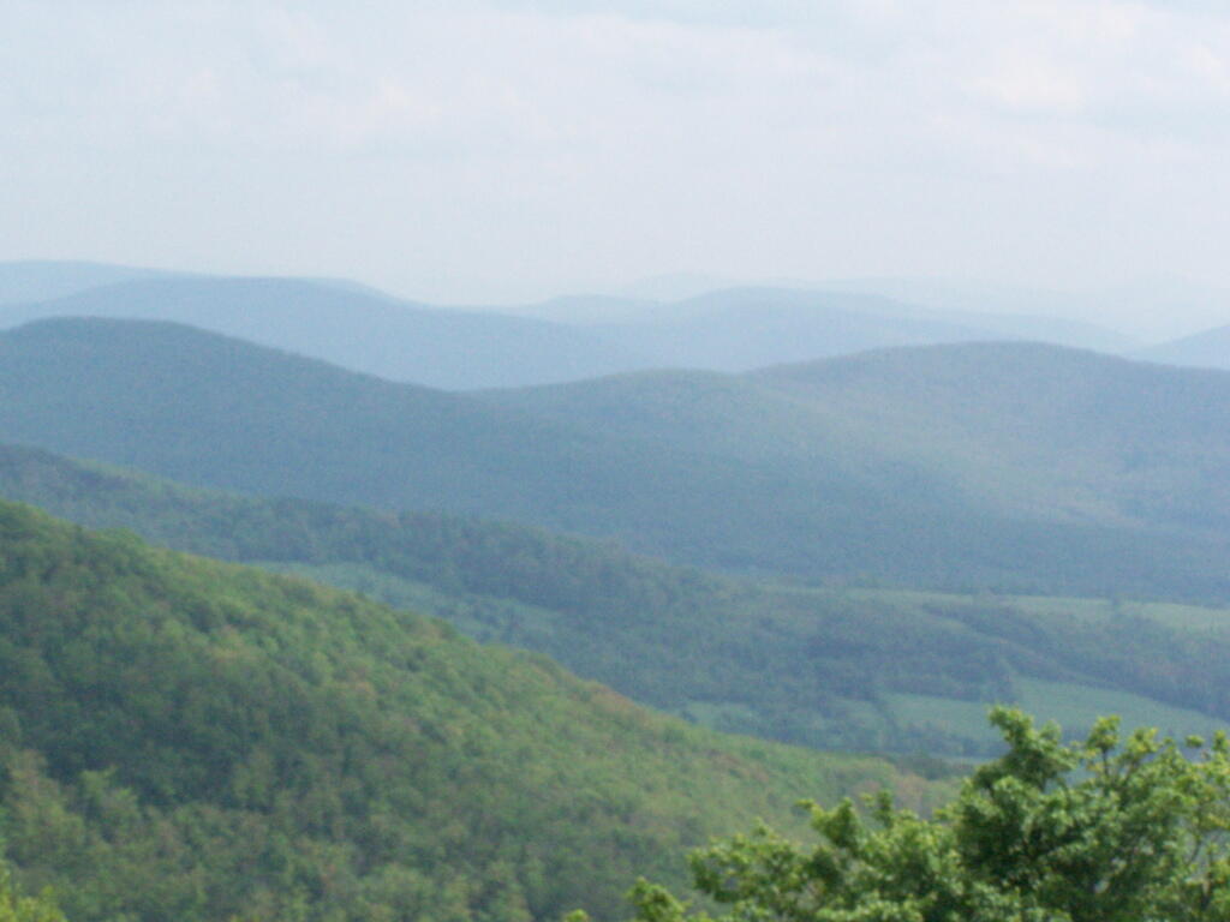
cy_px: 461
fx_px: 3731
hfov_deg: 18.7
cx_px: 615
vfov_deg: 14.1
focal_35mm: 105
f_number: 6.3
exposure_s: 1/1600
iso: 400
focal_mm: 17.5
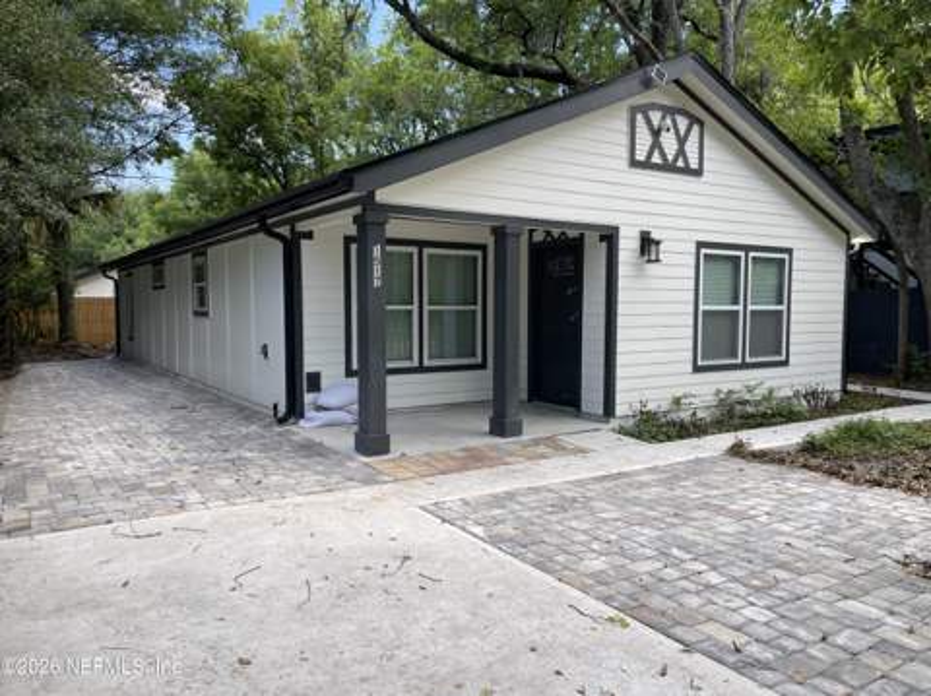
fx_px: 672
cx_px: 466
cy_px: 348
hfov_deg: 69.4
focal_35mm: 25
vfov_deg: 54.8
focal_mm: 5.1
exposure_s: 1/545
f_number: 1.6
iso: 32
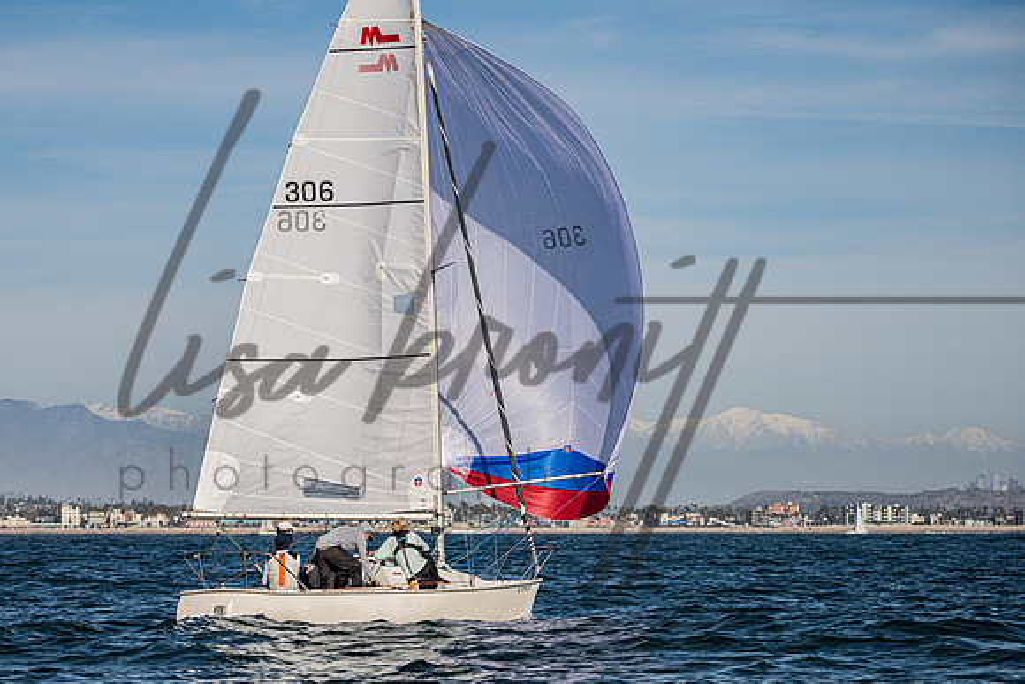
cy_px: 361
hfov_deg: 14.4
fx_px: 4052
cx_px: 437
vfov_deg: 9.6
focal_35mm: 142
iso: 320
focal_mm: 120
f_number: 5.6
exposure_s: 1/3200
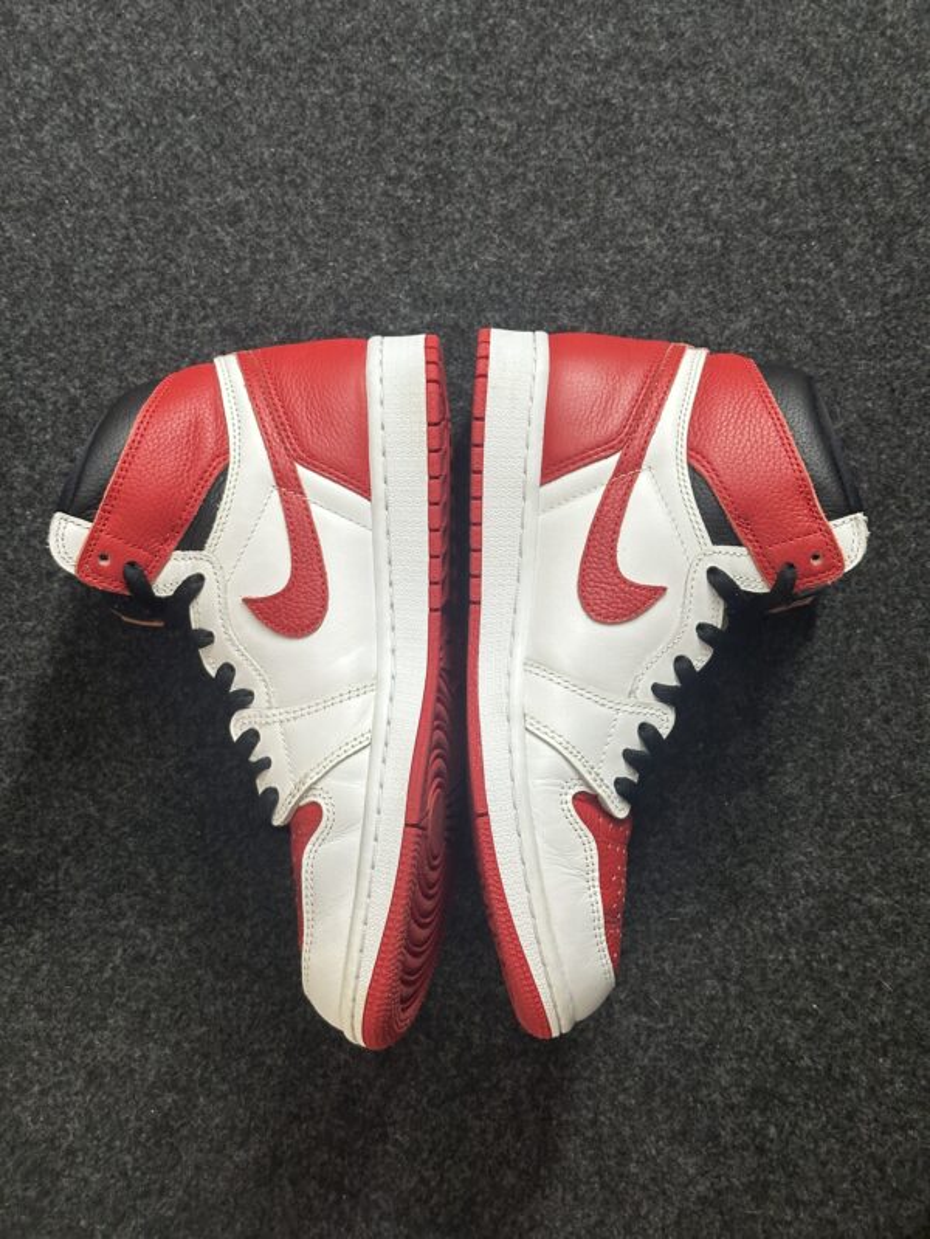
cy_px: 620
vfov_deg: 39.6
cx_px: 465
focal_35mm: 48
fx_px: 1718
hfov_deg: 30.3
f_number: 1.78
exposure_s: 1/50
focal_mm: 6.86
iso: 200
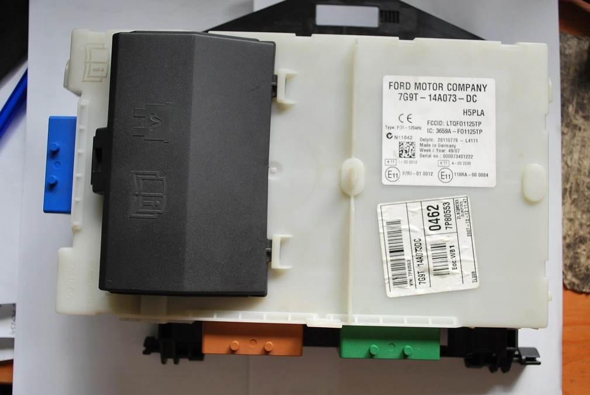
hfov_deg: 53.1
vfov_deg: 37.0
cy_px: 198
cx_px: 295
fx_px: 591
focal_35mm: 36
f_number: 4.2
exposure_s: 1/30
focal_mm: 24
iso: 280
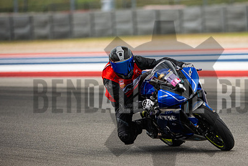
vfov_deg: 3.2
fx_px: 3003
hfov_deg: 4.7
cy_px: 97
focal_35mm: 436
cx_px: 164
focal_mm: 200
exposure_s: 1/5000
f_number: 2
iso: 500
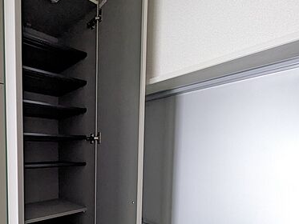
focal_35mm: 24
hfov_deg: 64.7
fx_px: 207
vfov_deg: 54.4
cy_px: 166
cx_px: 57
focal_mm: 1.83
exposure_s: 1/30
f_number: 2.2
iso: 1426
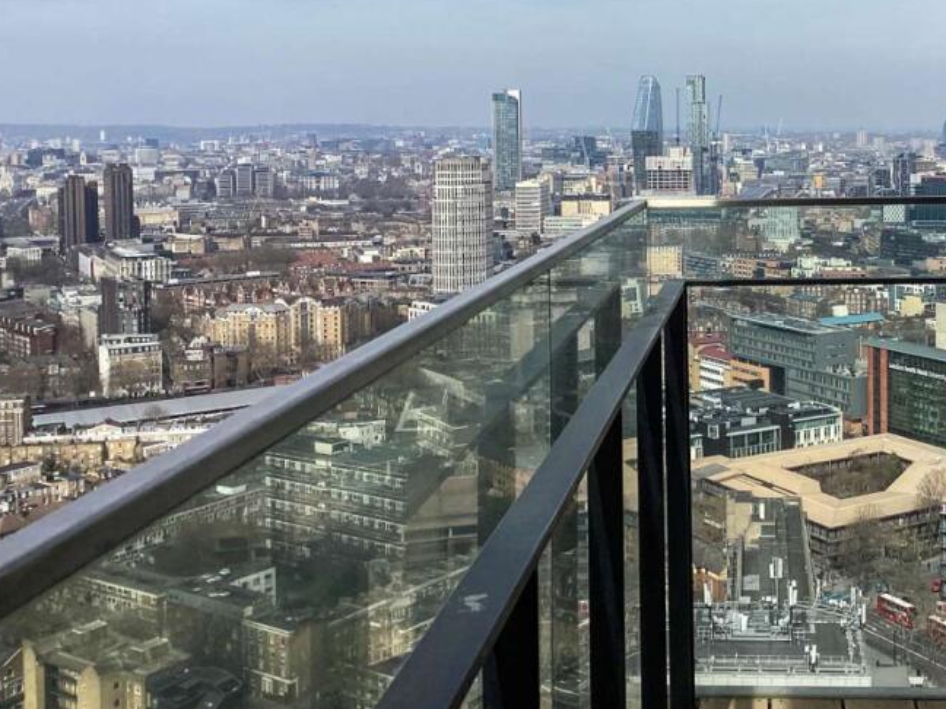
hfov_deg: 38.0
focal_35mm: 49
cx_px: 705
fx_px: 1339
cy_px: 188
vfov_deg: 29.3
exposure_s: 1/1800
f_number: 2.4
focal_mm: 3.3
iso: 25
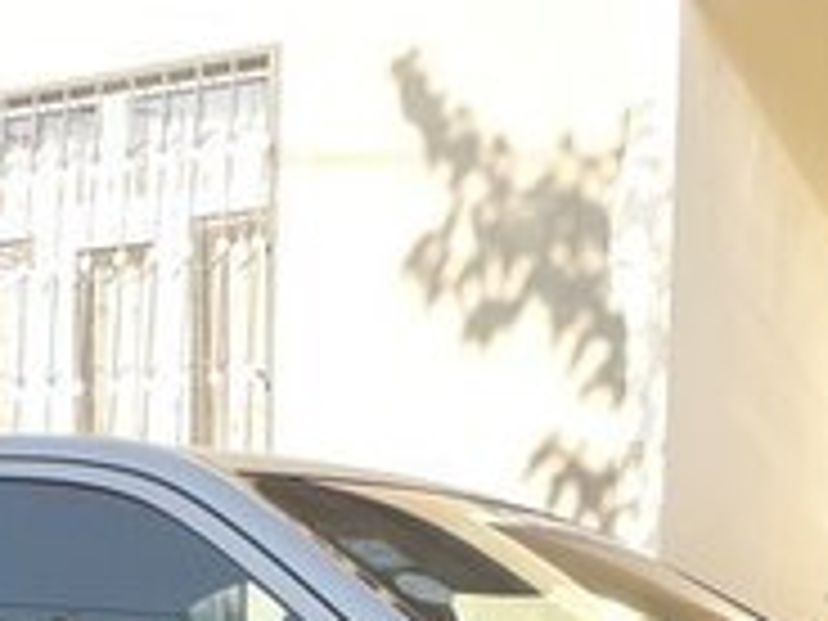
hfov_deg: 20.2
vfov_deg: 14.0
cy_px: 1006
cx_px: 436
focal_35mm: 97
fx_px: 2320
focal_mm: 3.6
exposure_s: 1/369
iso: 40
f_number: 1.9
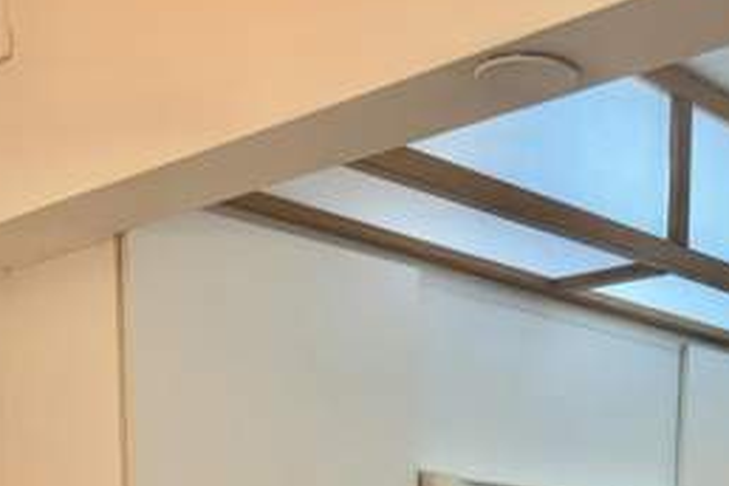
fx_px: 1255
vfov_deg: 18.7
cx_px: 543
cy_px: 780
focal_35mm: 62
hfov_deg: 31.8
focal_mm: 6.76
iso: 125
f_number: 1.78
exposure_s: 1/120
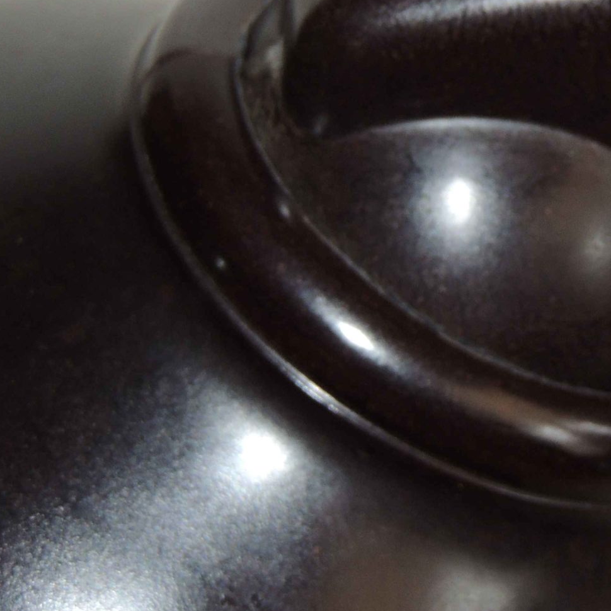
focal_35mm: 175
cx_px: 610
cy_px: 134
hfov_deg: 9.9
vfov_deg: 10.0
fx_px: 3495
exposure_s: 1/60
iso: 200
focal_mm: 13.3
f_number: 3.9
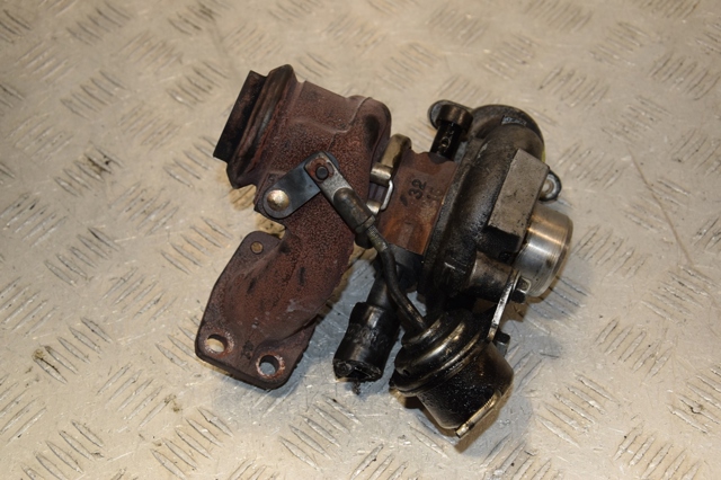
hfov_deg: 28.1
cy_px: 240
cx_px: 360
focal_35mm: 72
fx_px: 1441
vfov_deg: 18.9
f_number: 7.1
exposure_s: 1/200
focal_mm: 48
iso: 800
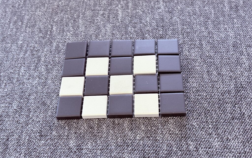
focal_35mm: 51
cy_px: 84
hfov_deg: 39.6
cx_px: 126
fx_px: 350
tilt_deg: -52.5
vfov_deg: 25.3
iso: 160
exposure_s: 1/60
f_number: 1.78
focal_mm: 6.76
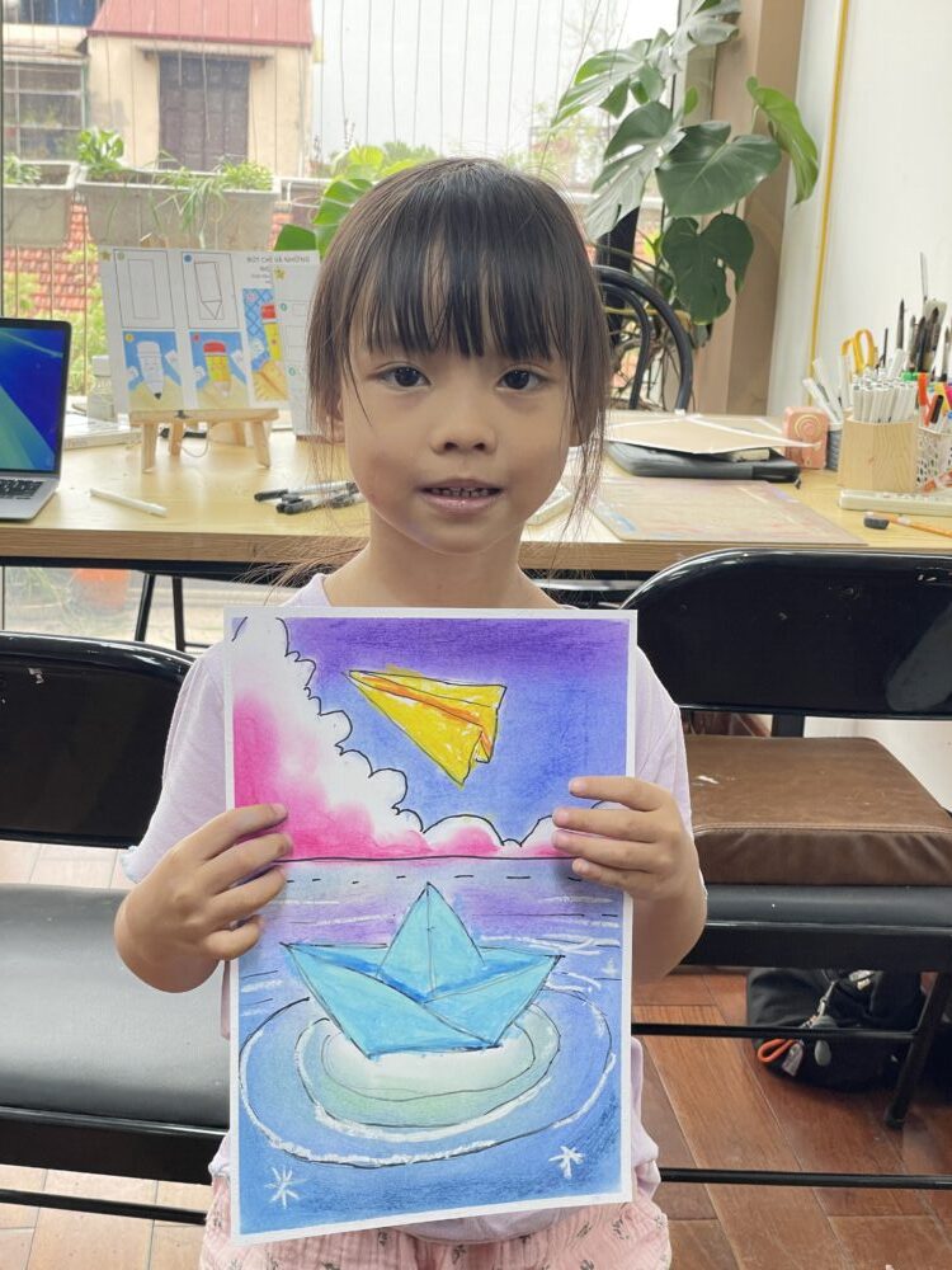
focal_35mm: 52
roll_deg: -3.5
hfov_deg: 28.0
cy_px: 635
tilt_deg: -14.6
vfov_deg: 36.8
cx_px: 476
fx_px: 1907
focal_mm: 6
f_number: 2
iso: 64
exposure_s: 1/100
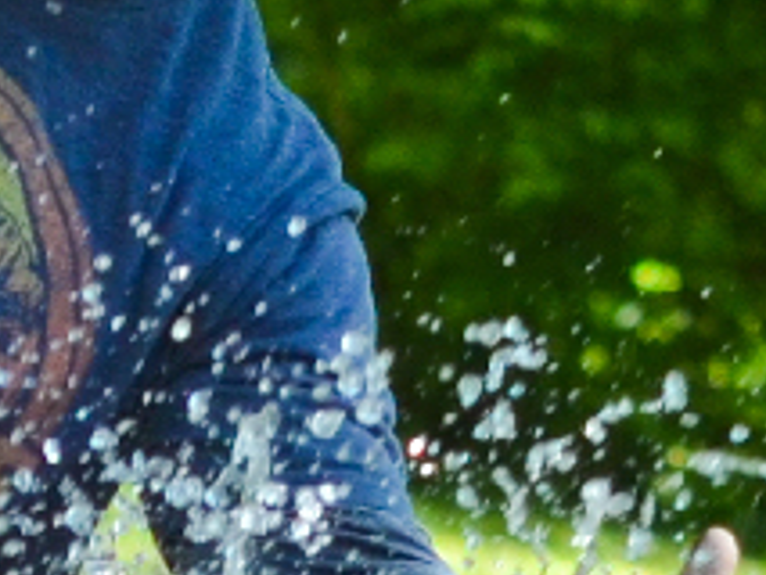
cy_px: 915
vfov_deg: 2.6
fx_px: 12665
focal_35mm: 572
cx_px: -313
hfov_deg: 3.5
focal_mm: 70
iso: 360
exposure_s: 1/800
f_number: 4
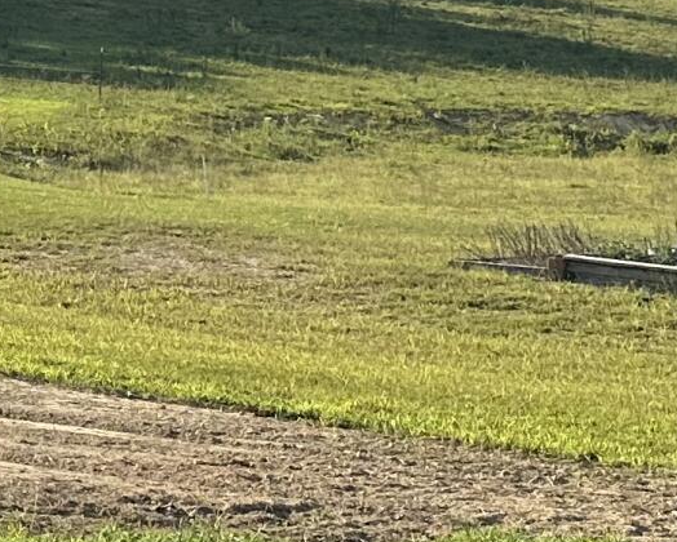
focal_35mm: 134
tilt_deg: +5.6
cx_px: -638
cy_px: -97
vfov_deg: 11.3
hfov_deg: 12.7
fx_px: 2687
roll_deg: -0.6
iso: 80
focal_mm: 6.86
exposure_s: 1/5525
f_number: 1.78
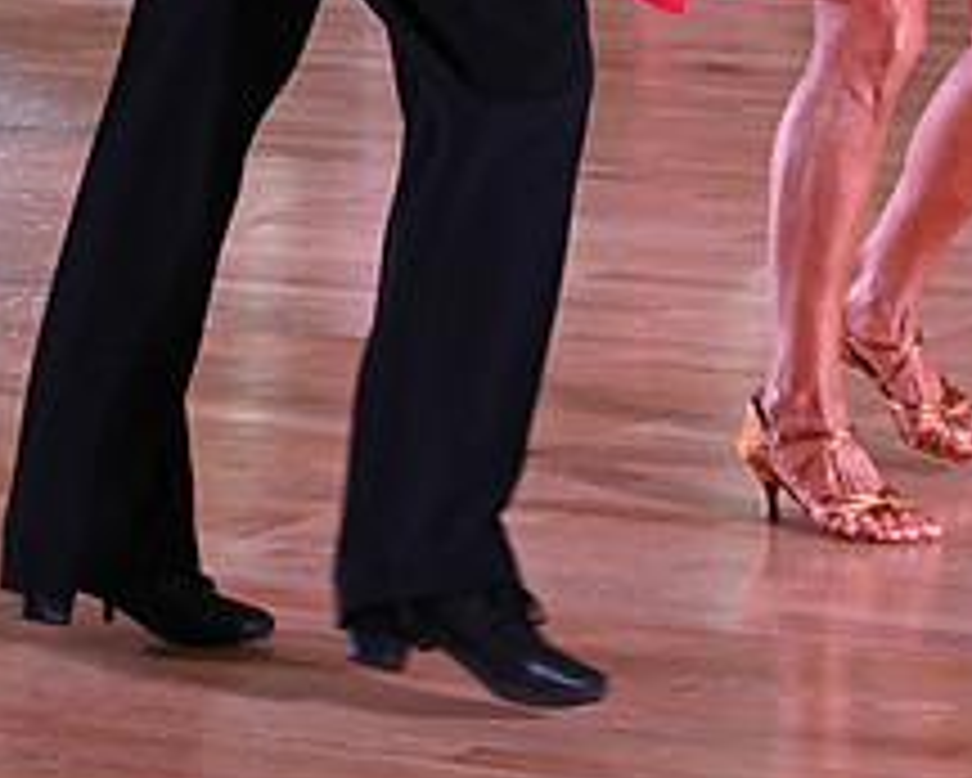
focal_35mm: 242
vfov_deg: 6.3
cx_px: 425
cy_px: -301
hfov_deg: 8.0
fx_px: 6965
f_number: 7.1
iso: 6400
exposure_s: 1/320
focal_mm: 96
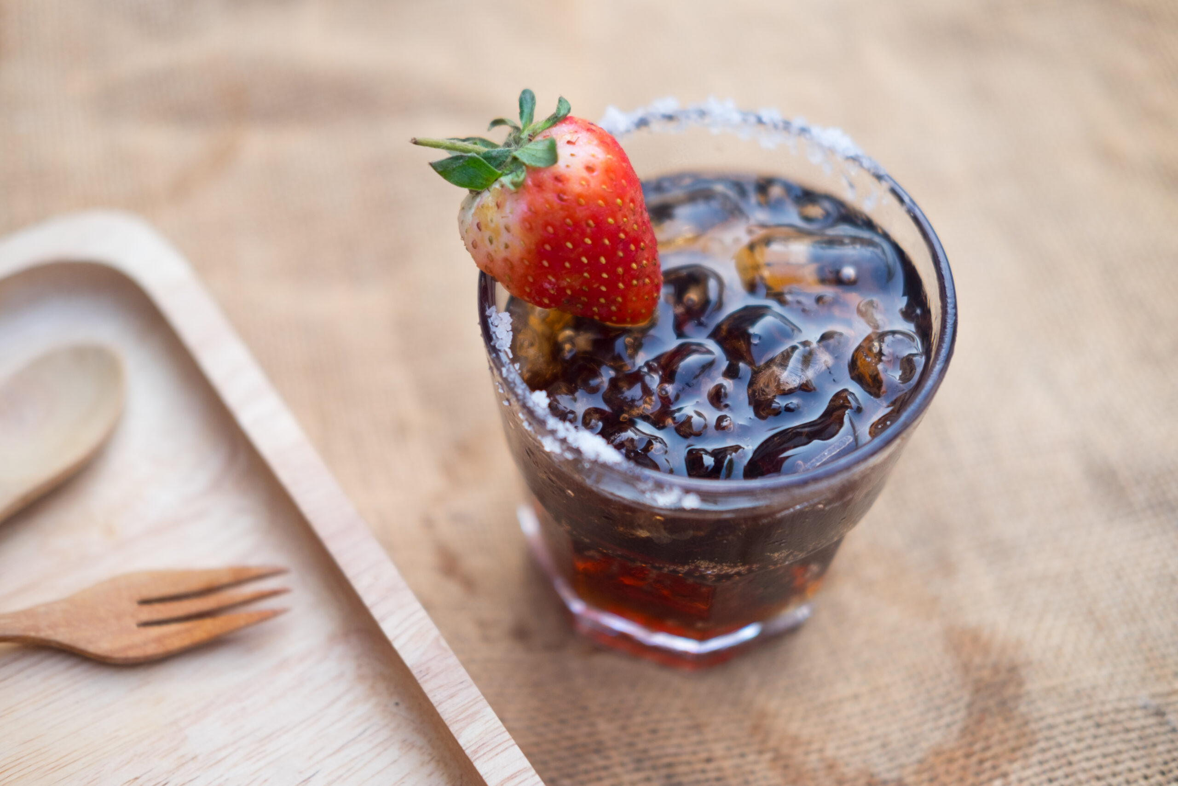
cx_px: 589
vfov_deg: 25.5
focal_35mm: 53
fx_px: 1734
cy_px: 393
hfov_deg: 37.5
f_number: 2
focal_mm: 35
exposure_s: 1/450
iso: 200
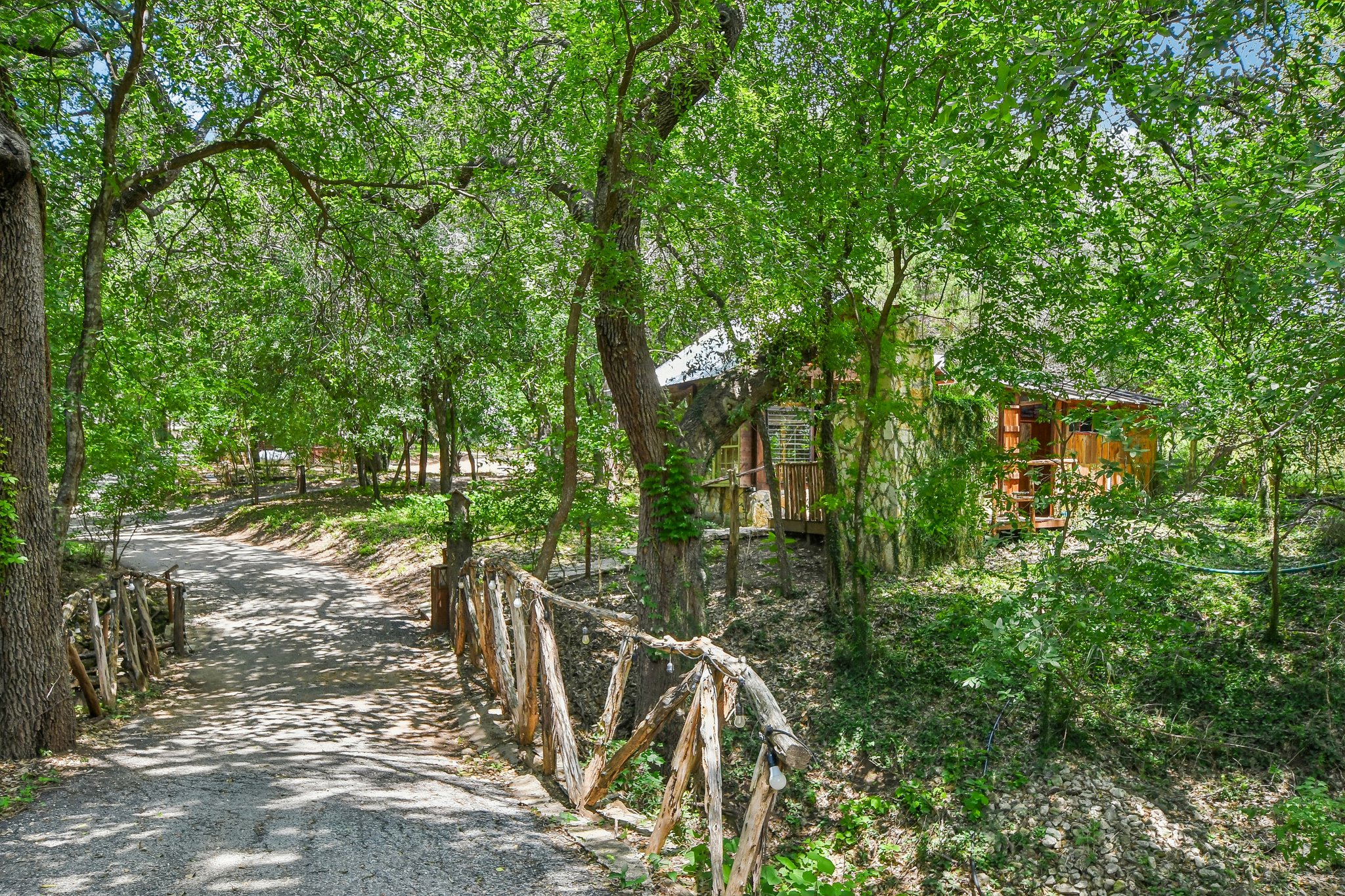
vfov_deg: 47.9
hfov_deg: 67.4
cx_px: 672
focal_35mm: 27
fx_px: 1009
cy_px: 448
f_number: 8
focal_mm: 18
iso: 400
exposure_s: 1/125
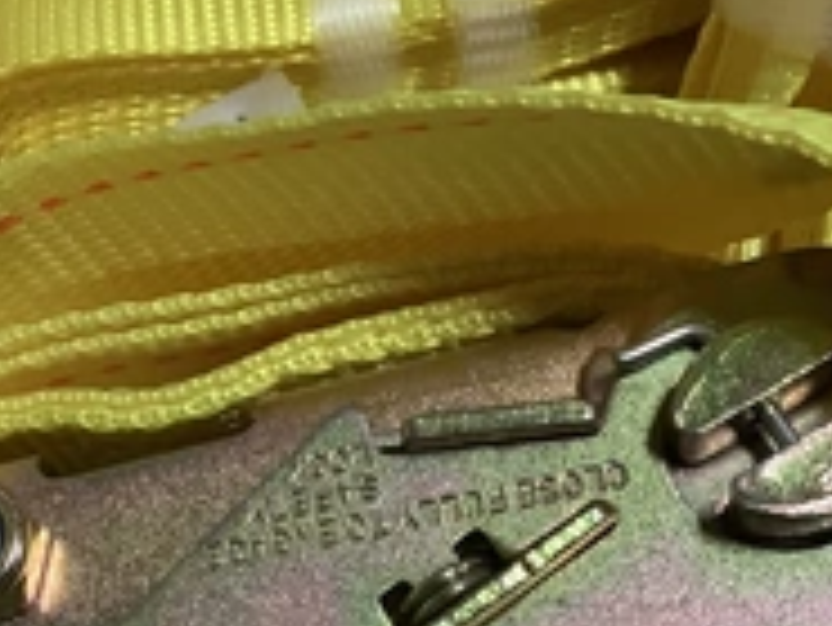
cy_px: 441
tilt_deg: -65.9
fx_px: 1611
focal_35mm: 67
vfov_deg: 21.8
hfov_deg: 28.9
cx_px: 319
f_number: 2.4
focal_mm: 3.3
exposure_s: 1/60
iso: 250
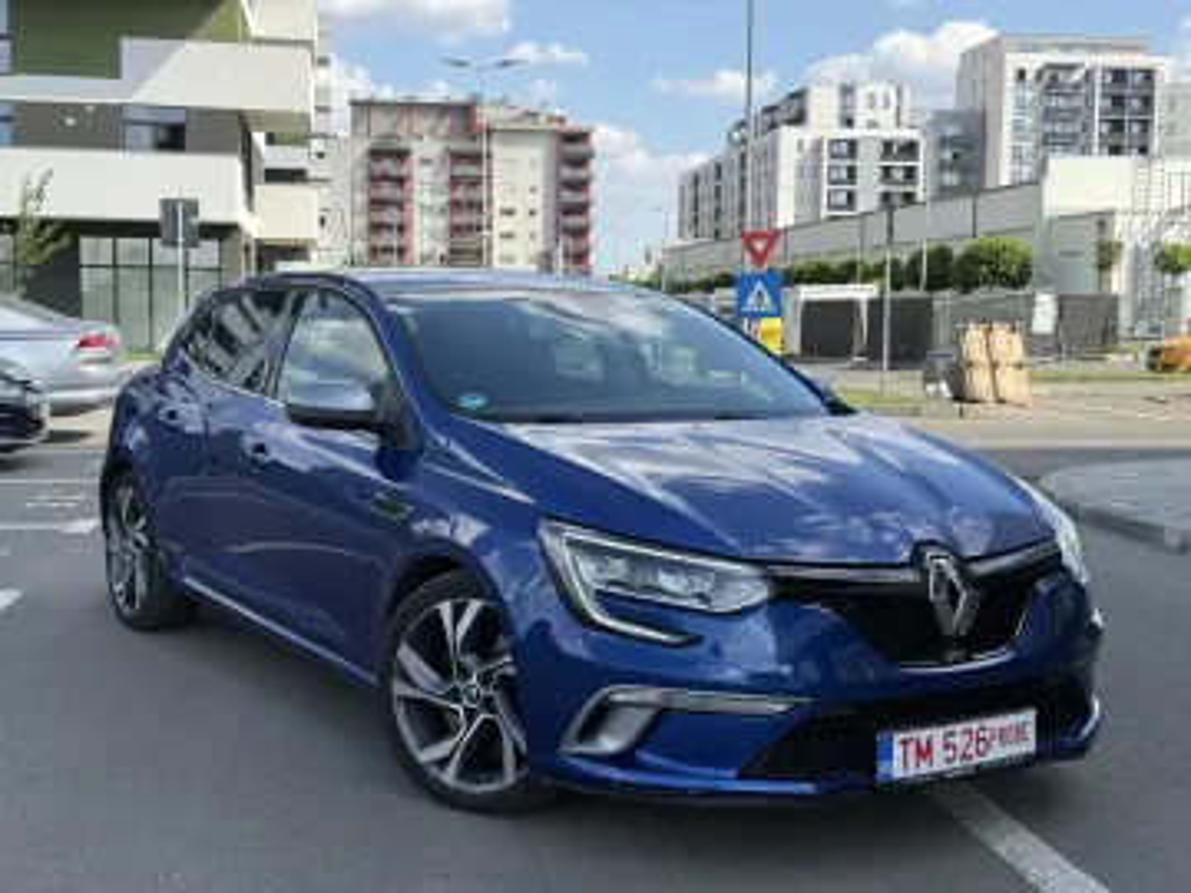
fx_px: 1651
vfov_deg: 30.3
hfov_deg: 39.7
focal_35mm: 48
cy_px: 446
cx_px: 596
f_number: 1.78
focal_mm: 6.76
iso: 64
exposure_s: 1/2033
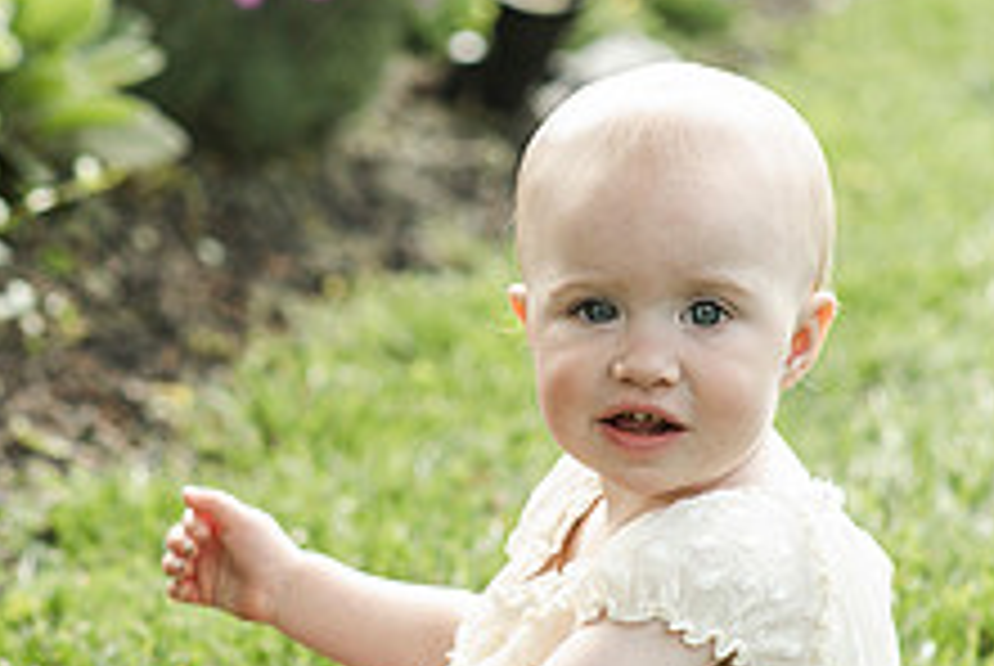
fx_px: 6165
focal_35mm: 223
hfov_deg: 9.2
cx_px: 279
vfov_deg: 6.2
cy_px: 268
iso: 800
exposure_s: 1/1000
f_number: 3.5
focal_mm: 85
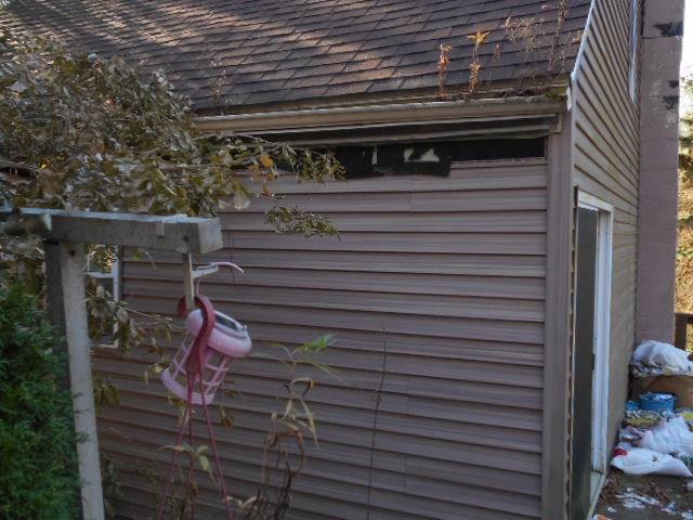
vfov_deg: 44.2
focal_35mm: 32
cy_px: 260
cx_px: 346
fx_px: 641
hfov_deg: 56.8
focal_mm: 5.8
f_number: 3.6
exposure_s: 1/80
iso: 80
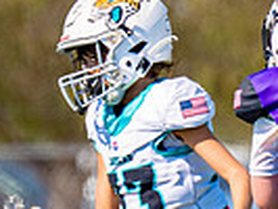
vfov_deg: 0.8
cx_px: 479
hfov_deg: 1.1
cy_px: 237
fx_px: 14750
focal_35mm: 1835
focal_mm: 200
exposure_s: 1/2000
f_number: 2.8
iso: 100
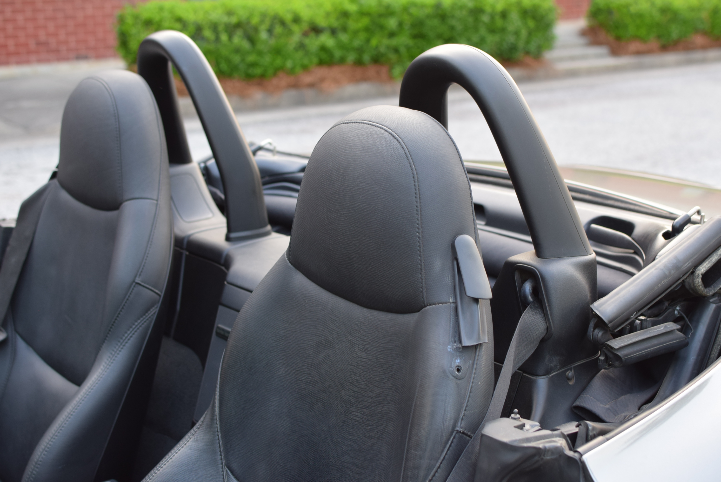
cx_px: 360
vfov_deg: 25.8
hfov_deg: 37.8
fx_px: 1052
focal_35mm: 52
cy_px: 241
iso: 450
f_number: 4
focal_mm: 35
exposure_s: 1/60
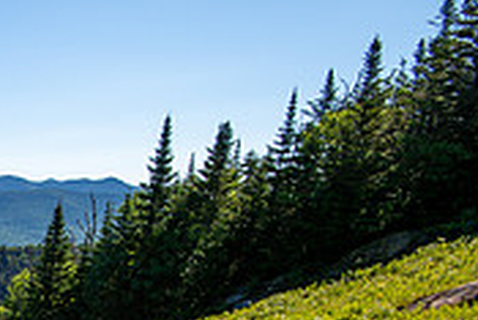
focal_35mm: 53
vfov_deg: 22.7
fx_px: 704
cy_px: 418
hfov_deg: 25.1
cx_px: -290
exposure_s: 1/640
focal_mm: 16
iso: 100
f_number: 5
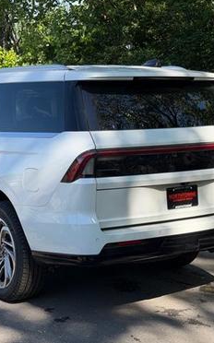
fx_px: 645
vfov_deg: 29.8
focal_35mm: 69
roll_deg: +1.9
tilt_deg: -6.0
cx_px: 64
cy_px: 170
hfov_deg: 18.8
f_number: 1.78
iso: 64
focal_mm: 6.76
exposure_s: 1/1931
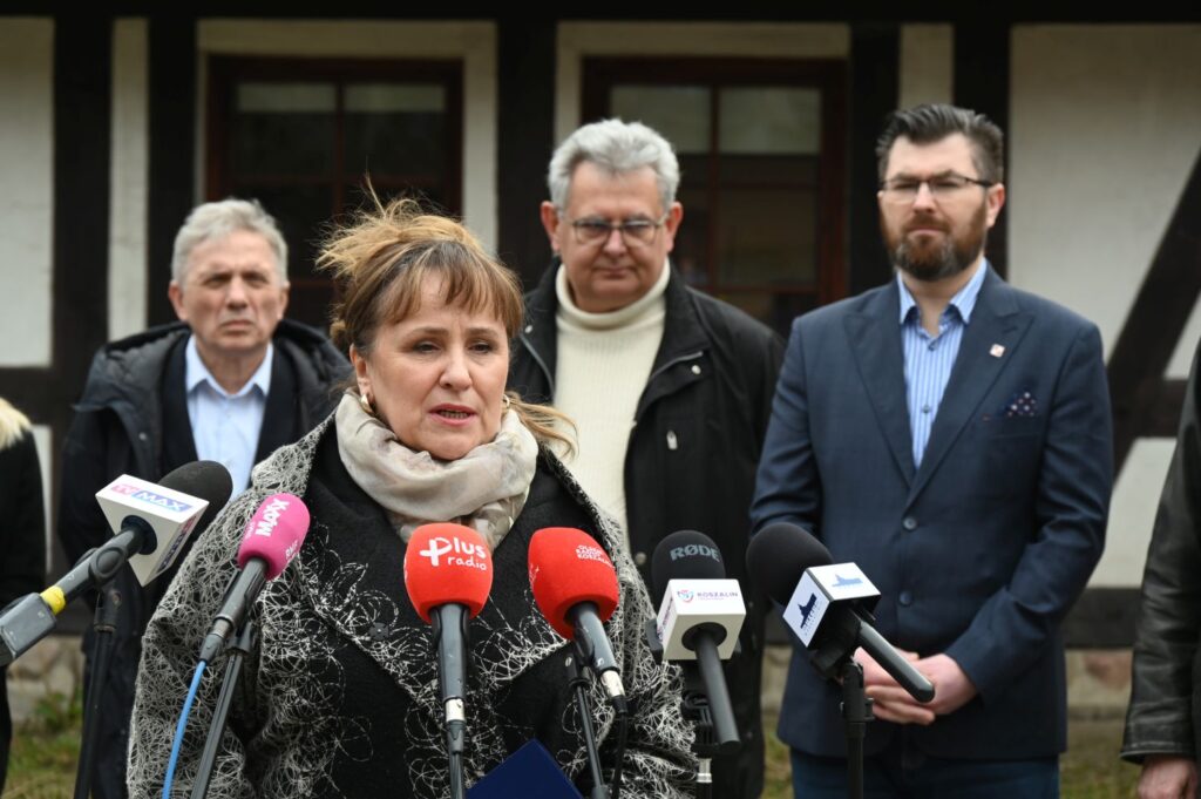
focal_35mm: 103
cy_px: 400
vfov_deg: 13.3
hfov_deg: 19.8
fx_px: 3433
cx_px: 600
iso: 320
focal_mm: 103
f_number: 6.3
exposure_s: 1/320
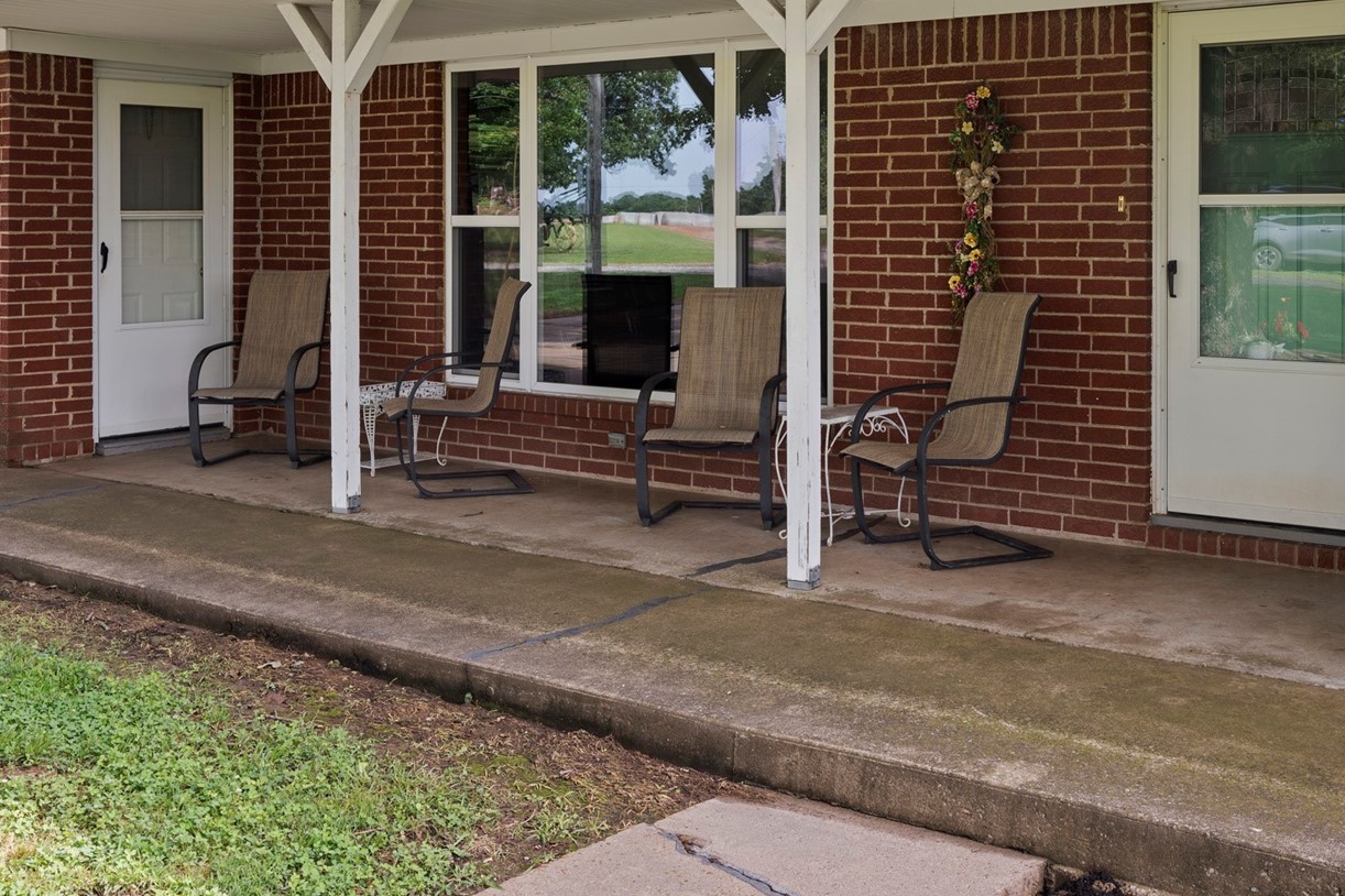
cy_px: 227
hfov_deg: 47.6
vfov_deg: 32.5
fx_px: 1506
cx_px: 848
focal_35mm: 40
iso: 200
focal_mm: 24.2
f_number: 9
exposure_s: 1/25
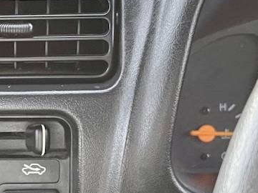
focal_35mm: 89
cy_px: 215
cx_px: -1
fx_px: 663
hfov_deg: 21.2
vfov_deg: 16.1
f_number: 1.6
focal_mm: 5.1
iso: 400
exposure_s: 1/60
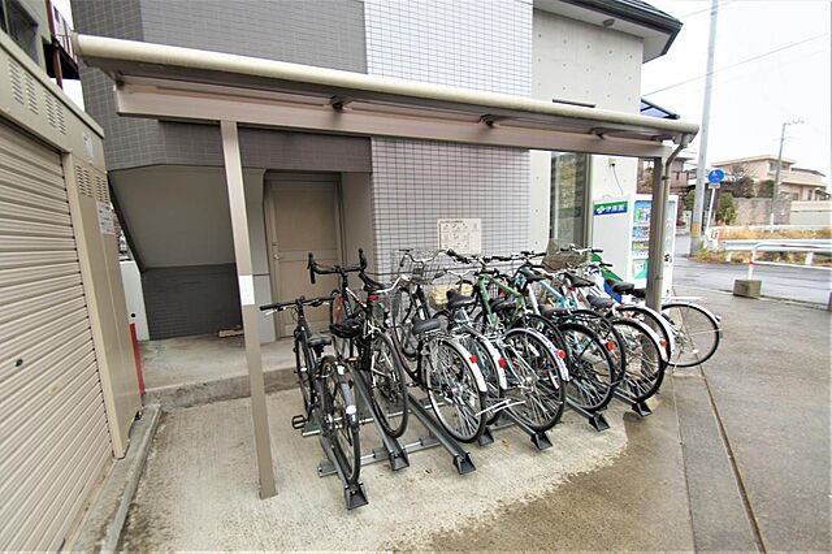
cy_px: 277
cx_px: 416
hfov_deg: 100.4
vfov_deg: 77.3
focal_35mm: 15
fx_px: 346
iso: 100
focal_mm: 10
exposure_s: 1/30
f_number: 4
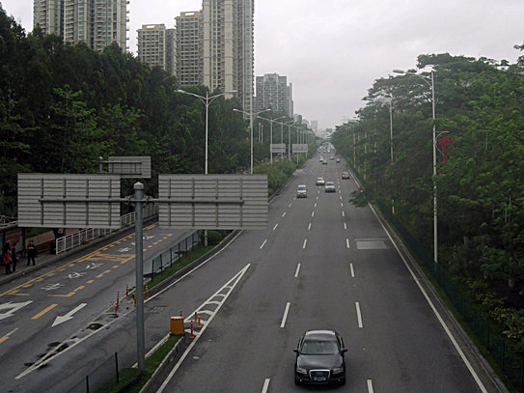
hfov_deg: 34.4
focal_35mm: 56
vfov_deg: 25.9
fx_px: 848
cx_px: 270
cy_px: 125
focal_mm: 7.8
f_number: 4.8
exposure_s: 1/185
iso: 64
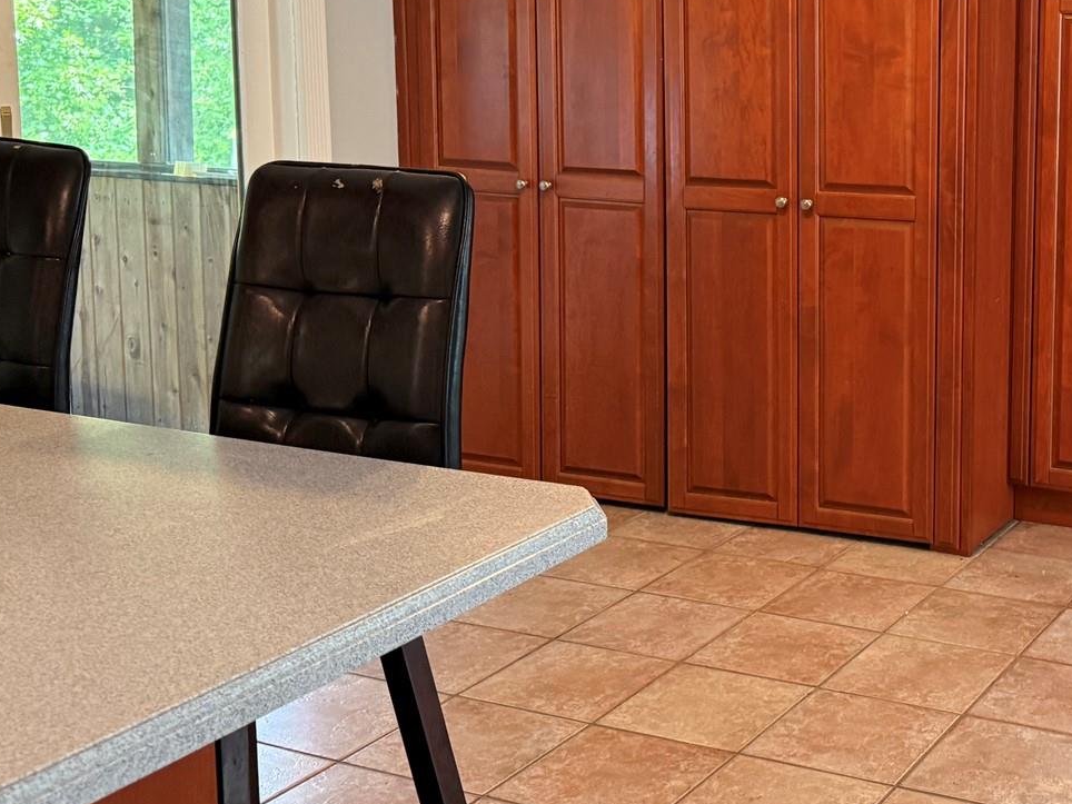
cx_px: 944
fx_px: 1579
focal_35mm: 51
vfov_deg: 28.2
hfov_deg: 35.5
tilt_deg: -5.7
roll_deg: -1.3
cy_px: 216
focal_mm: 6.76
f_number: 1.78
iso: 320
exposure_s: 1/60
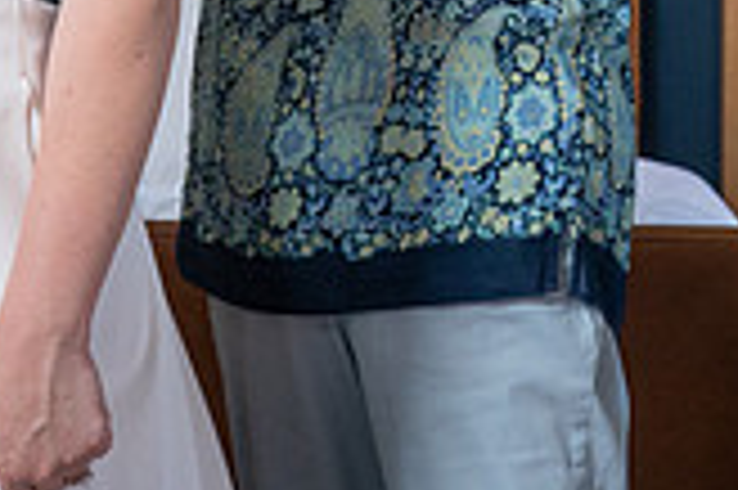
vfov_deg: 8.9
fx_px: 3051
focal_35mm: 149
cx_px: 166
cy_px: -284
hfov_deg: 13.7
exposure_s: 1/200
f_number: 6.3
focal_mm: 35
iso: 2000
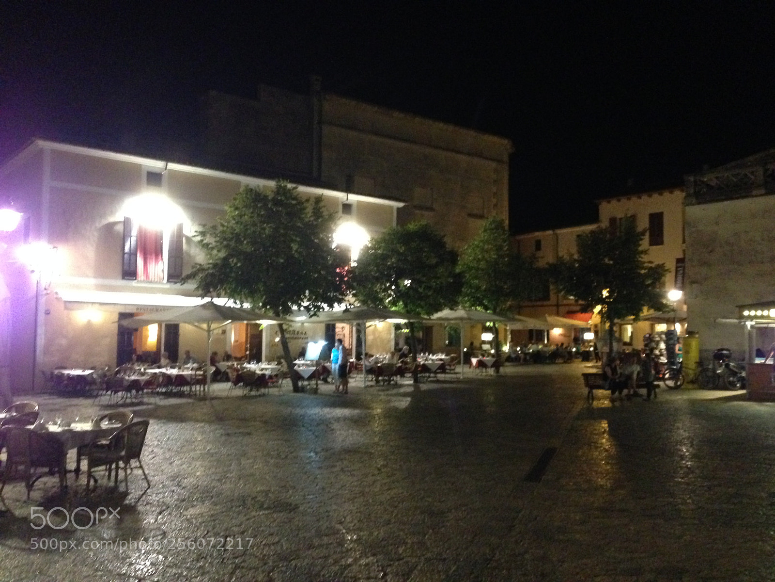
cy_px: 291
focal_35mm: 33
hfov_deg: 55.4
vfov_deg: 42.9
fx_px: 739
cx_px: 388
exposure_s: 1/15
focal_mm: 4.12
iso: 800
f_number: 2.4
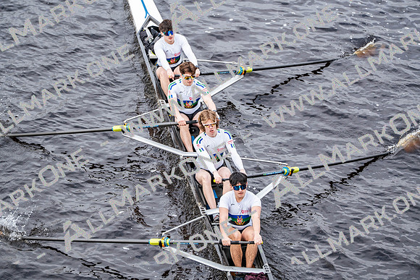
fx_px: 2334
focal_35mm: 200
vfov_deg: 6.9
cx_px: 210
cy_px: 140
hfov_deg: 10.3
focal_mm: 200
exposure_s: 1/2000
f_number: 2.8
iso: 400
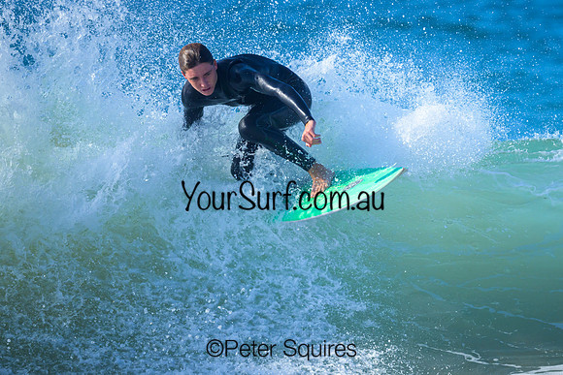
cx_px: 377
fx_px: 16751
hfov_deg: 1.9
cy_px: 251
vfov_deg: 1.3
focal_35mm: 1071
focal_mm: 800
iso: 560
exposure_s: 1/2500
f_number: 6.3
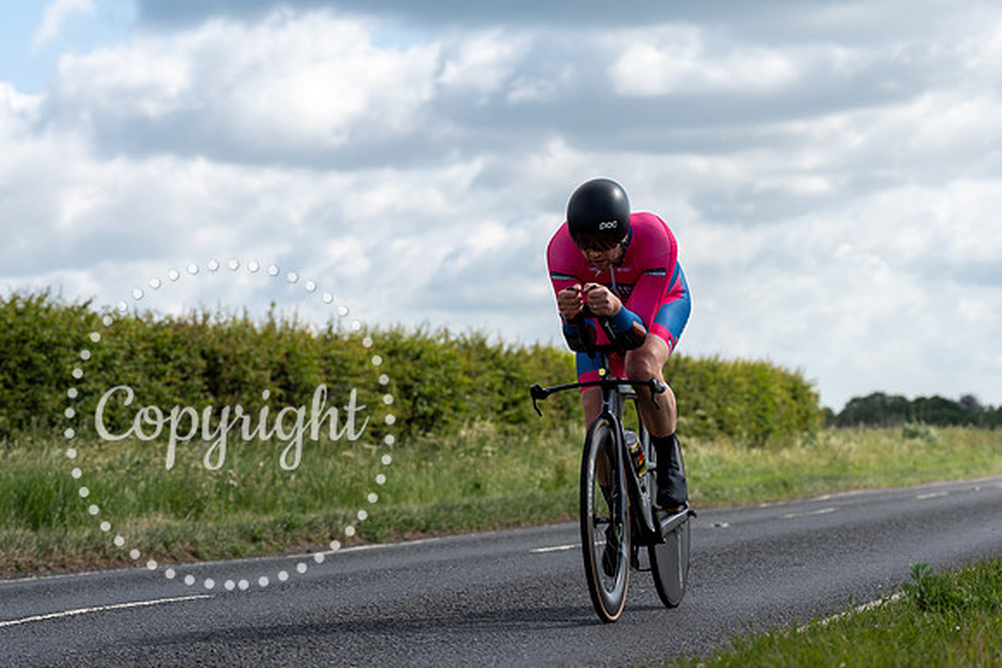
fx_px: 3247
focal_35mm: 117
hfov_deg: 17.5
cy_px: 401
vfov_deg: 11.7
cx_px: 601
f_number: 4.5
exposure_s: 1/1000
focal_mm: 91
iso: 125
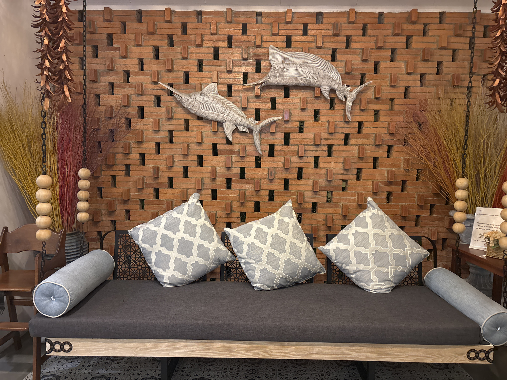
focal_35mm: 26
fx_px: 381
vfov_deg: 53.1
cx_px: 254
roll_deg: -0.9
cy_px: 190
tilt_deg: -5.4
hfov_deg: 67.3
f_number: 1.6
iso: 500
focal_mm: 5.96
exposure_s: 1/33
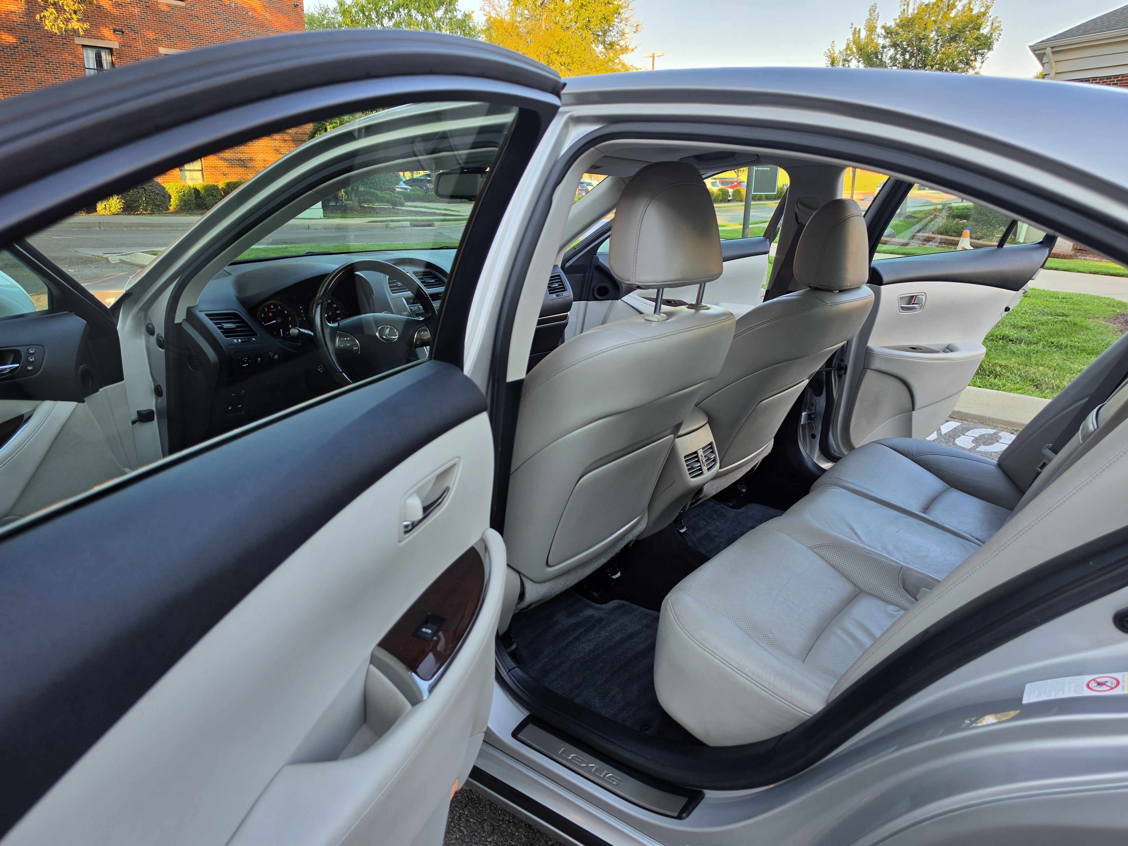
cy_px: 423
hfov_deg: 73.9
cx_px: 564
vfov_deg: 58.9
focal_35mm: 23
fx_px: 749
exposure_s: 1/359
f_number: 1.4
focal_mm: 6.5
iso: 20
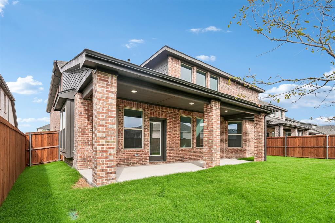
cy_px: 112
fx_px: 149
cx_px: 168
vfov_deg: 73.7
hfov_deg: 96.8
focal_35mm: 16
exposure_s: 1/200
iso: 100
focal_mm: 16
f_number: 8
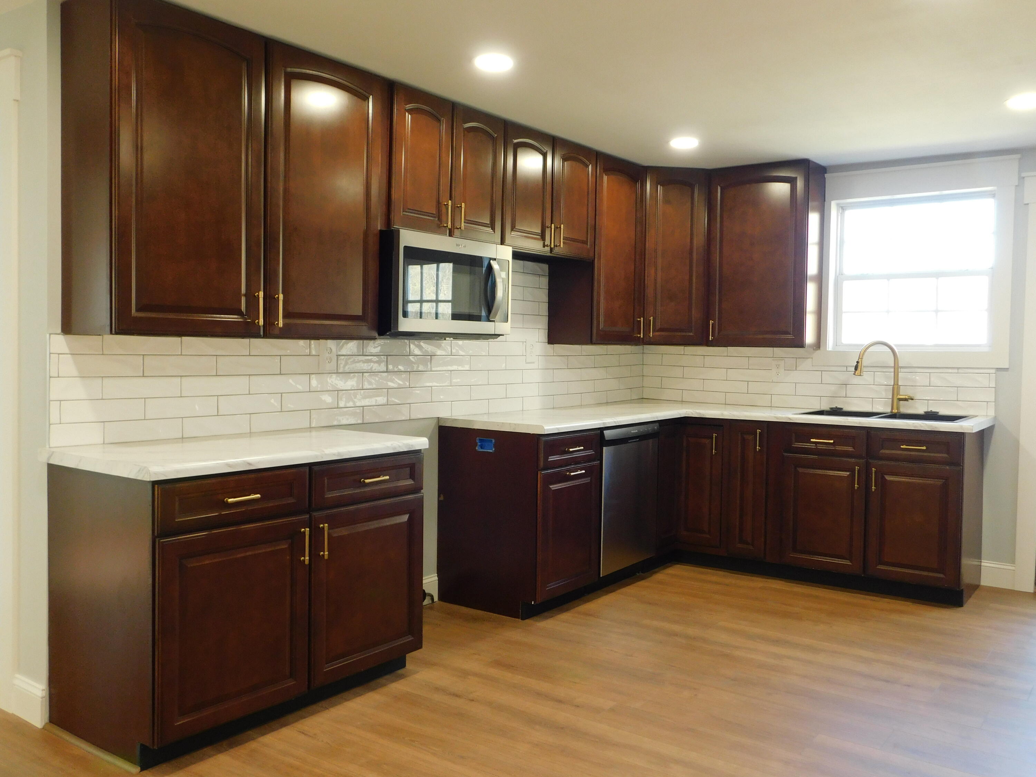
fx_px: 898
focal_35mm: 30
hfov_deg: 60.0
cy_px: 388
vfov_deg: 46.8
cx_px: 518
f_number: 3.2
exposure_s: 1/30
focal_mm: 5.3
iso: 220
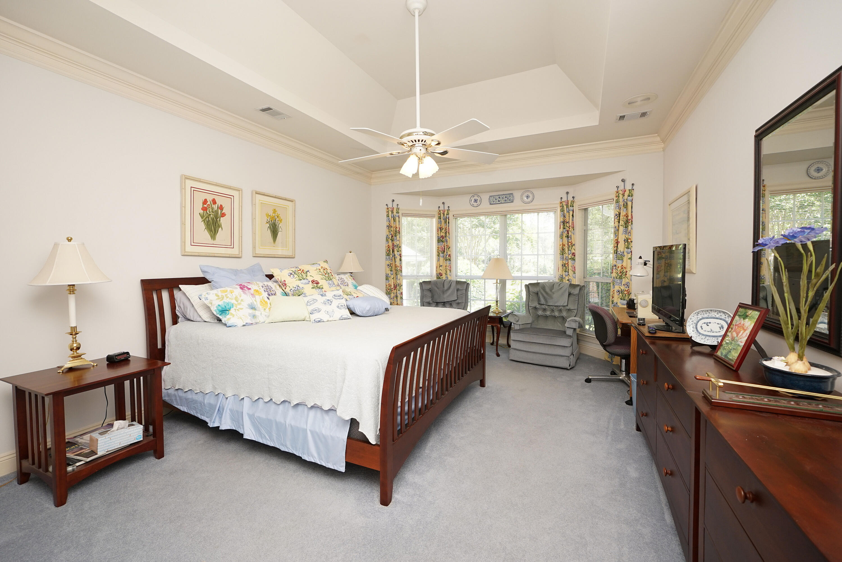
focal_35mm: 15
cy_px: 281
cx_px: 421
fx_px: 351
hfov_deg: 100.4
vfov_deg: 77.3
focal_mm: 10
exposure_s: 1/60
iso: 200
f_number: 4
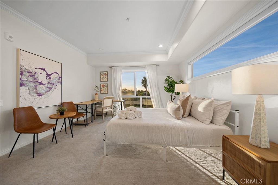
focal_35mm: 12
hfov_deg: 112.6
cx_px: 139
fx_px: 93
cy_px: 92
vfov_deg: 90.0
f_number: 5
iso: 100
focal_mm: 12
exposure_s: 1/13
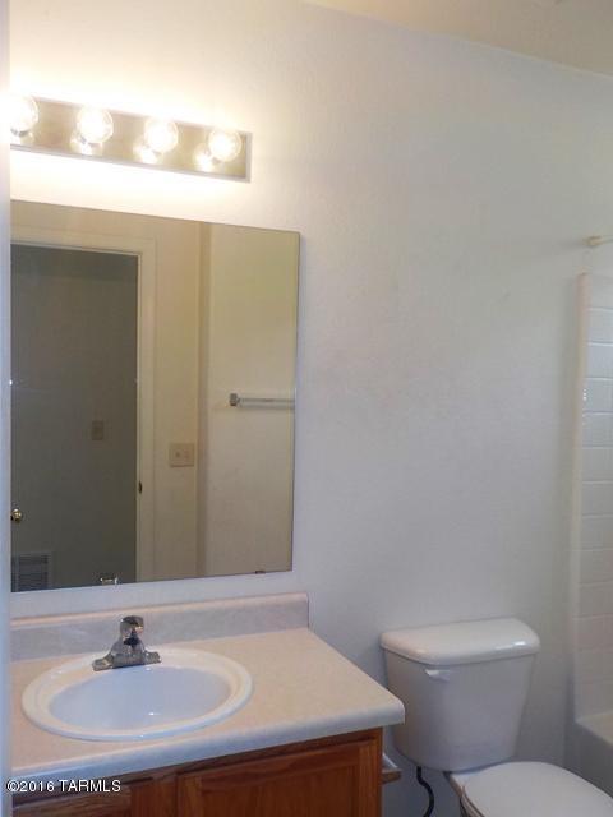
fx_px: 708
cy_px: 408
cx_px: 306
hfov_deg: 46.8
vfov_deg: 60.0
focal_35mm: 30
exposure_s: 1/30
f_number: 3.3
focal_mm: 4.1
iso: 125
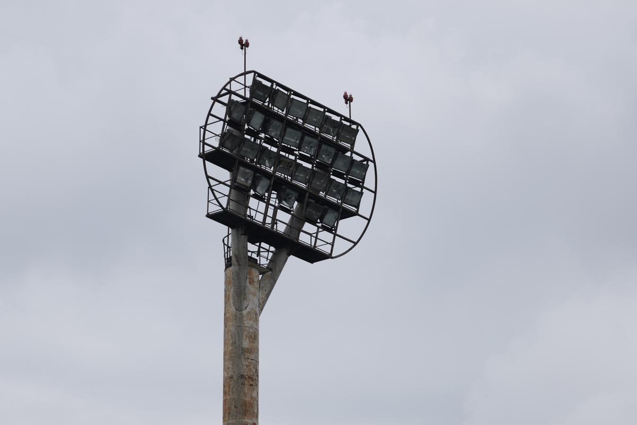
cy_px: 212
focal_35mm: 105
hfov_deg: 19.5
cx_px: 318
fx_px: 1858
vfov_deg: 13.0
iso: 50
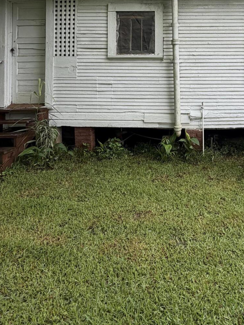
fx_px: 263
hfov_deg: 47.5
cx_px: 189
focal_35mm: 28
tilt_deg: -0.7
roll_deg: -1.8
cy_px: 72
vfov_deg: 59.2
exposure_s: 1/502
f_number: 2.2
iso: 50
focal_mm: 2.22
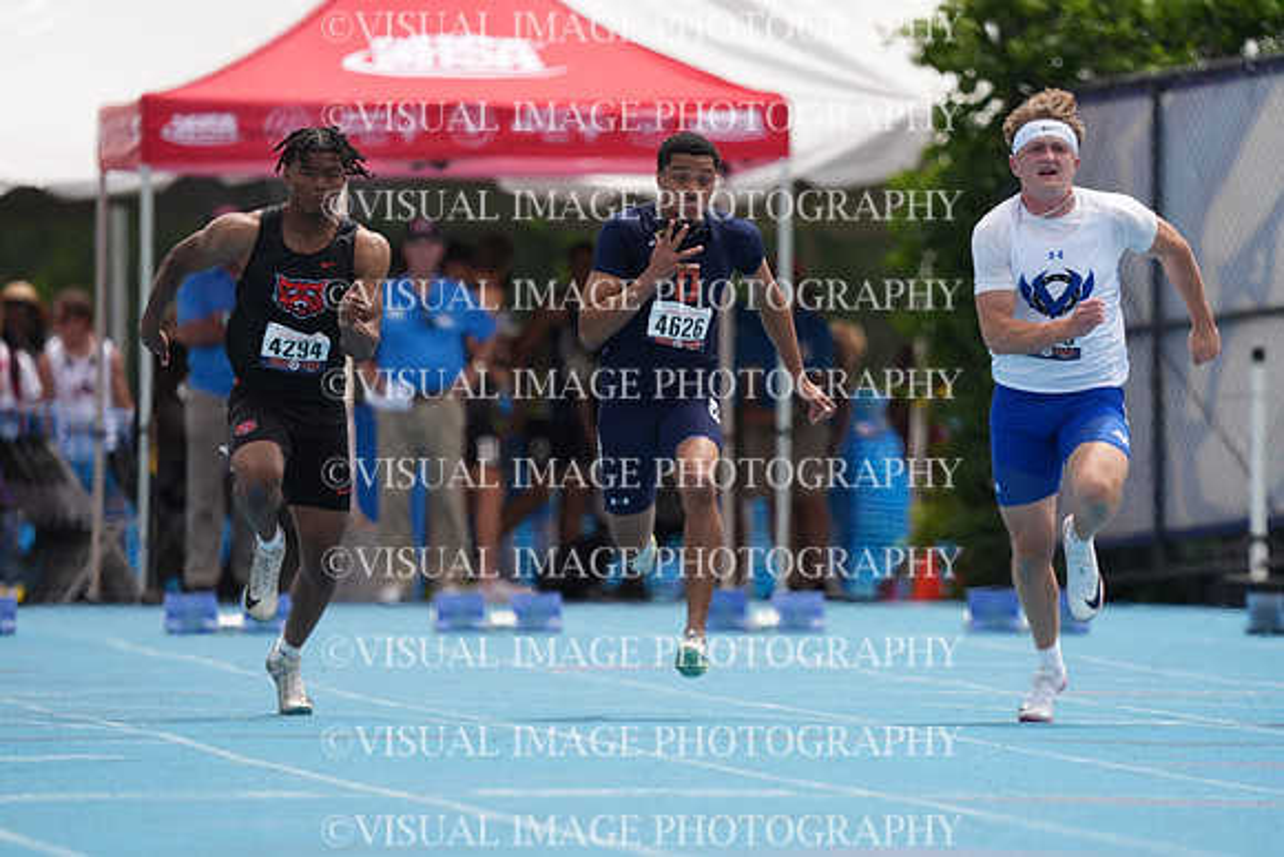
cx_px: 642
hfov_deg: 3.4
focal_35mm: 600
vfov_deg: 2.3
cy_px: 428
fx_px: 21404
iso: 500
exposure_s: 1/1600
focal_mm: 600
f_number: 6.3
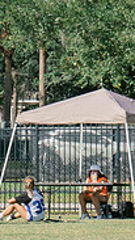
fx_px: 3791
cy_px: 232
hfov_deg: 2.0
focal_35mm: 596
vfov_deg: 3.6
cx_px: 532
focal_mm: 70
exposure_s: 1/1000
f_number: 5.6
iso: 250
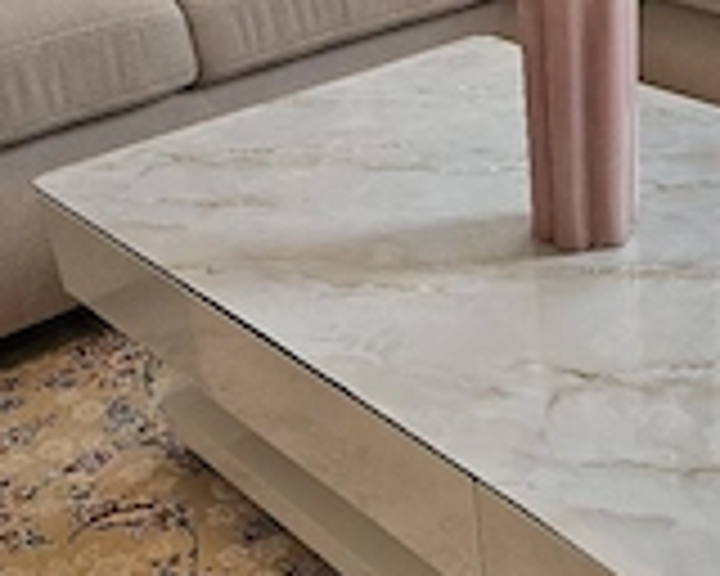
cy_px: 279
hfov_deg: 32.5
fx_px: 1193
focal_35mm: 56
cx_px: 590
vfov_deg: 27.1
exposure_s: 1/182
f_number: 1.7
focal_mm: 6.3
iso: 200
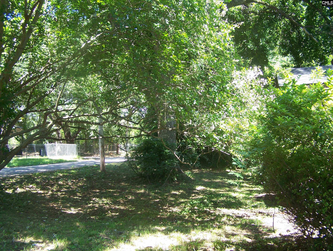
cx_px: 166
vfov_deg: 37.8
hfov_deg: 48.9
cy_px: 126
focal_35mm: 38
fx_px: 366
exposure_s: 1/60
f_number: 2.8
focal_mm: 6.3
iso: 80
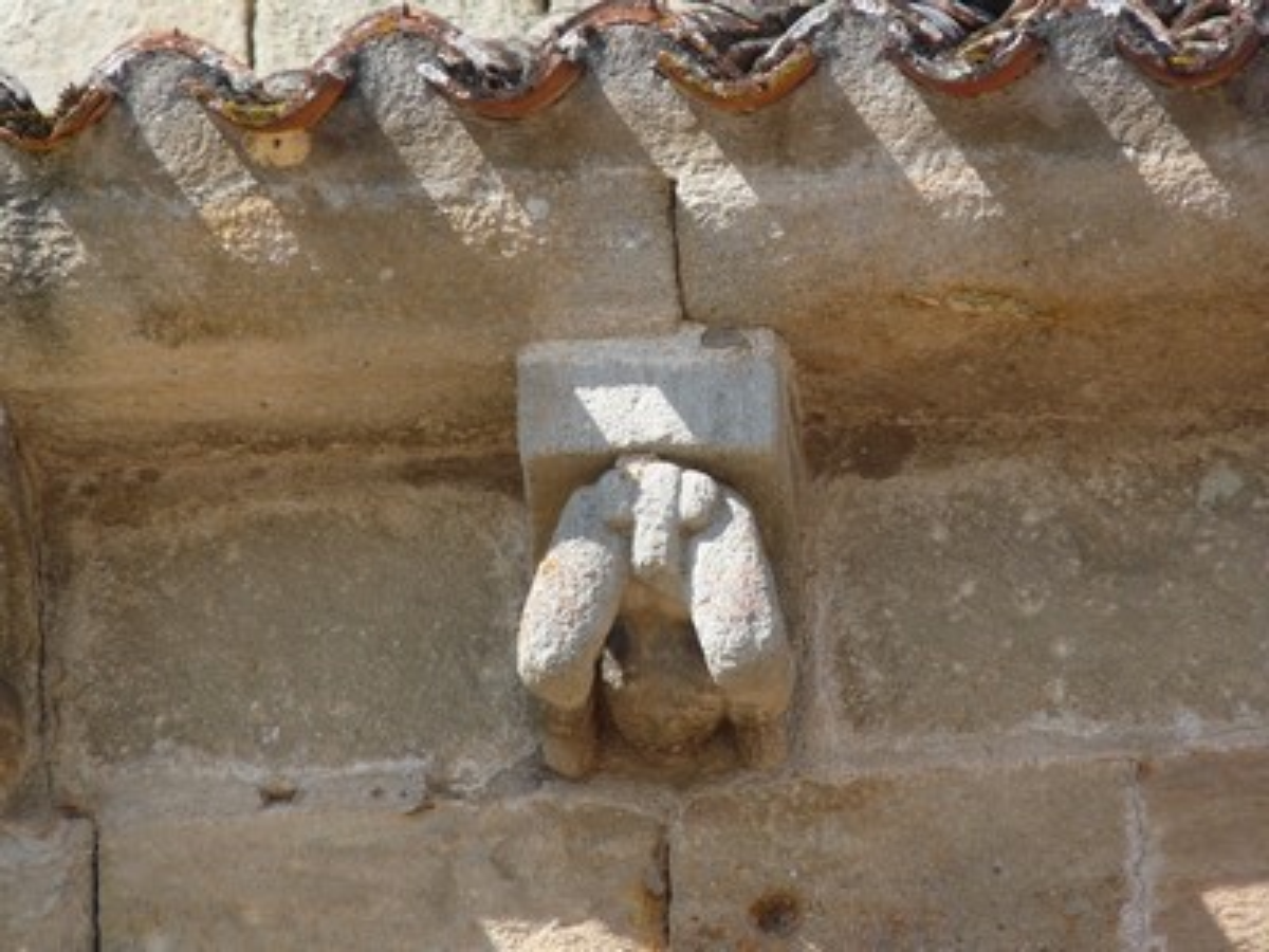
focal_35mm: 472
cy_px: 476
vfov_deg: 3.2
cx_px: 634
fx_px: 17303
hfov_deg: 4.2
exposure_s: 1/250
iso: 100
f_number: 5.6
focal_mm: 83.8
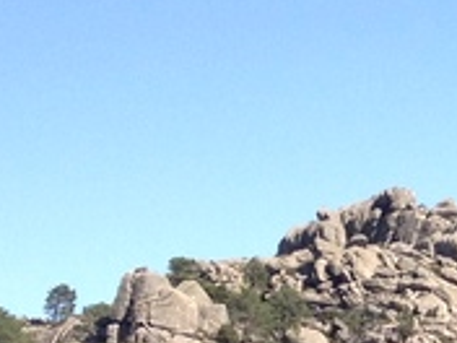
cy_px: 637
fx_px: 3142
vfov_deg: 6.1
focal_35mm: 238
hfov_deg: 7.8
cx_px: 1083
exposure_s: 1/876
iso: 64
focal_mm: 4.28
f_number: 2.4
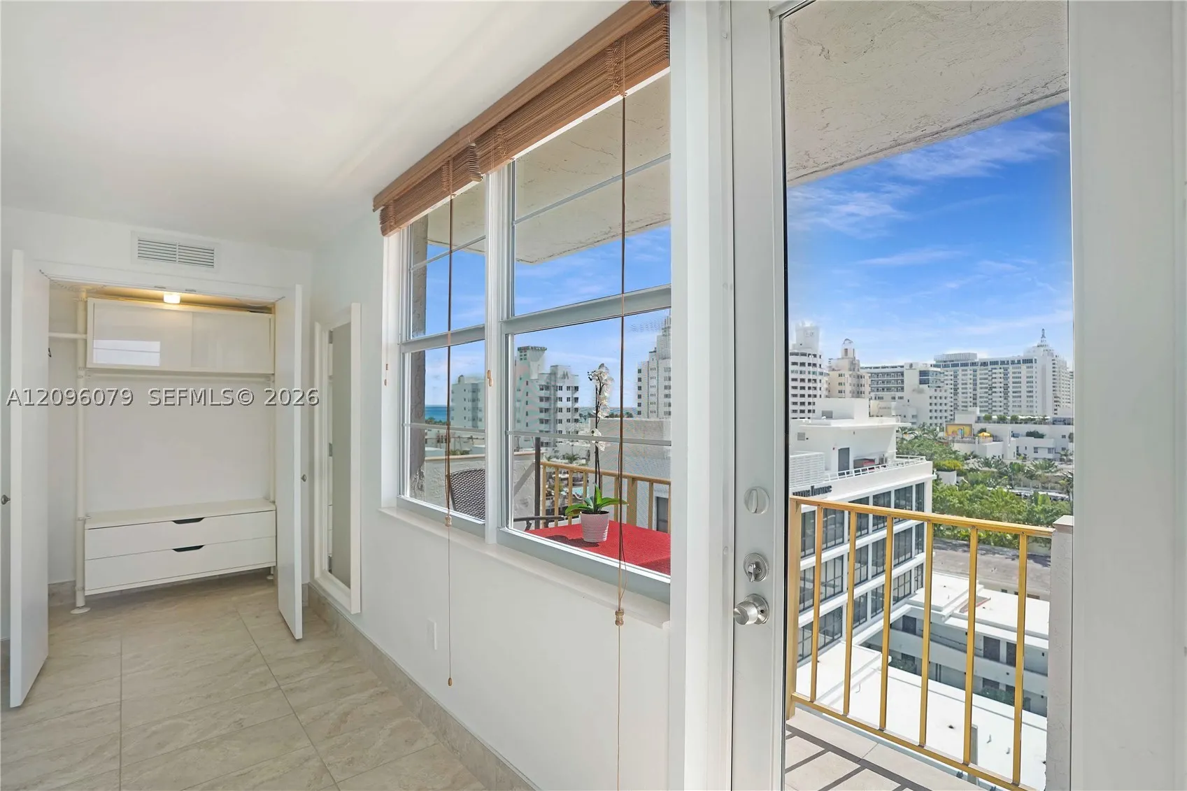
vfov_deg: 73.7
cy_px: 396
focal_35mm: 16
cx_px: 594
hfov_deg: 96.7
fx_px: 527
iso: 320
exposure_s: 1/200
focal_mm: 16
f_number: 4.5
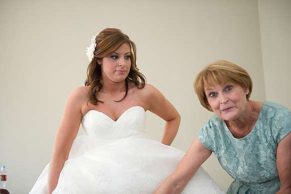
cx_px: 146
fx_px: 388
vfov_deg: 28.0
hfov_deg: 41.1
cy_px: 97
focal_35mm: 48
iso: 800
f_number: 2.8
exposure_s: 1/250
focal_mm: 48
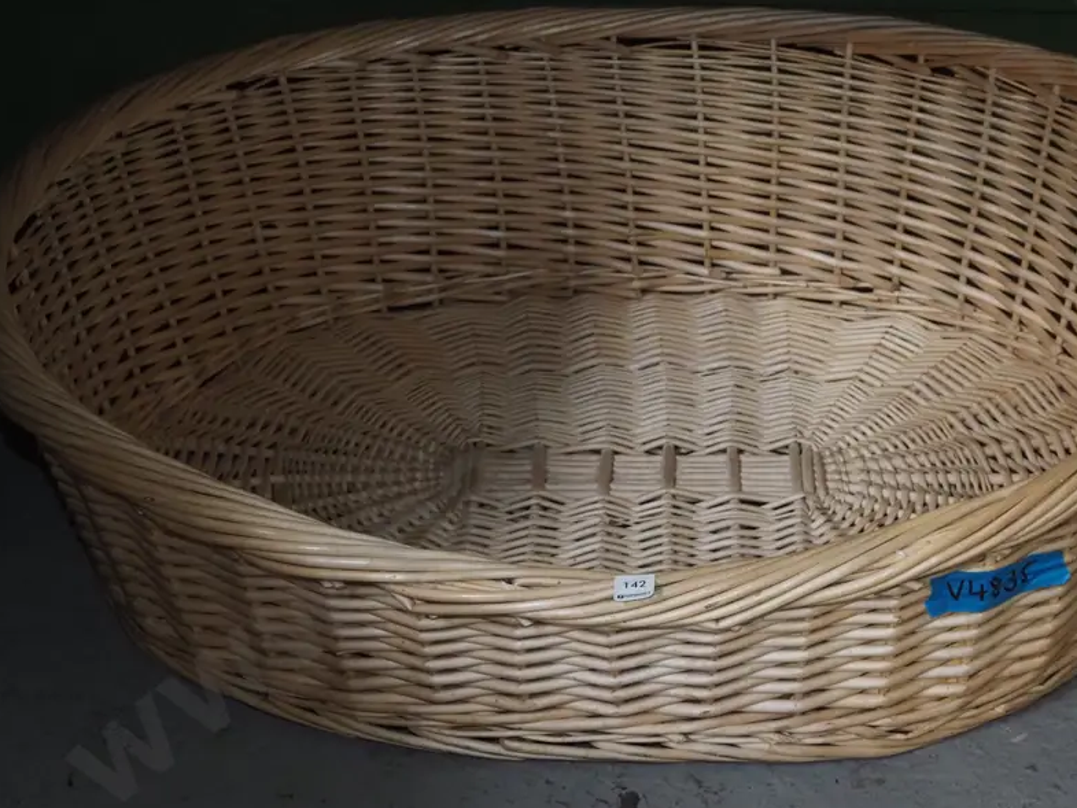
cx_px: 643
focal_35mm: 60
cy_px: 365
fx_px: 1867
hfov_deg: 32.1
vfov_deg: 24.4
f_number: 5.6
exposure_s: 1/60
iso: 2500
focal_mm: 23
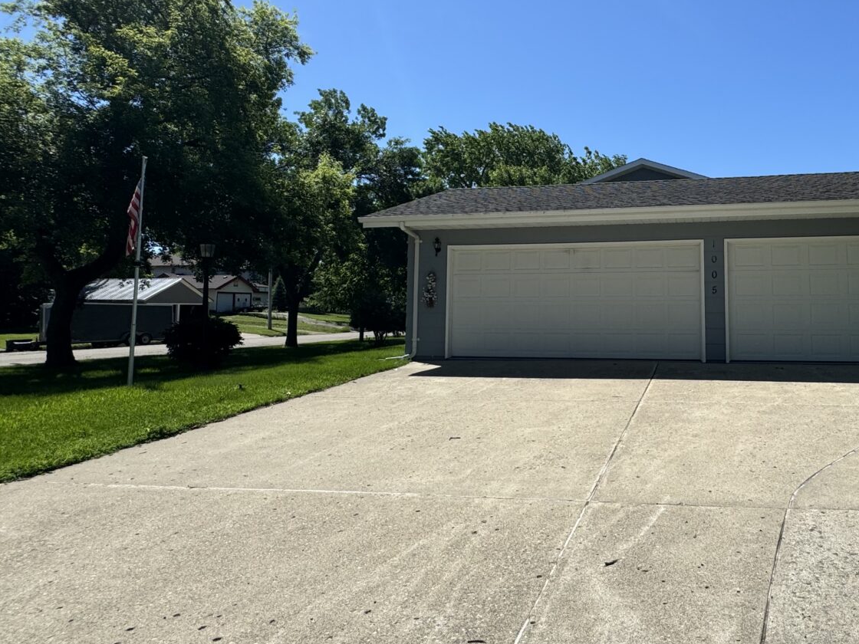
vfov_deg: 56.5
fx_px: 596
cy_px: 263
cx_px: 588
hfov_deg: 69.1
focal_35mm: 24
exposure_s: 1/2273
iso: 50
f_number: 2.2
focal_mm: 2.22
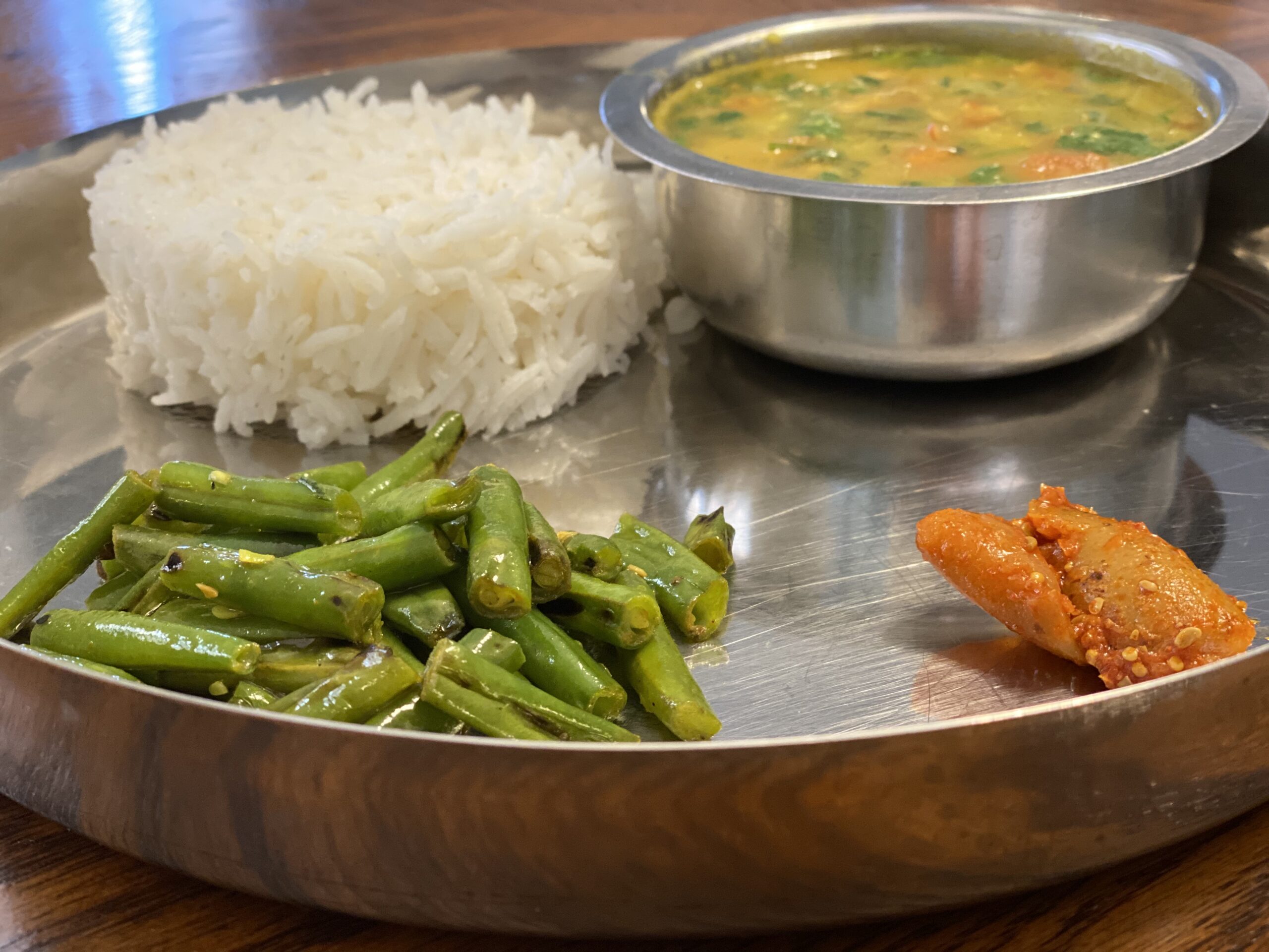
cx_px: 634
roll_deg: +2.1
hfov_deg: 36.8
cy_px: 476
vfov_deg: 28.0
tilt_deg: -27.6
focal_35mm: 52
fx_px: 1906
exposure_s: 1/40
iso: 250
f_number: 2
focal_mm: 6
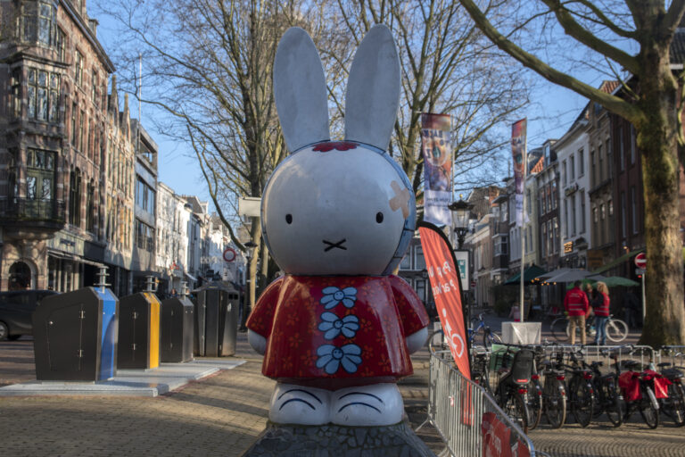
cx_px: 342
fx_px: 913
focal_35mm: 48
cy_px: 228
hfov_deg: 41.1
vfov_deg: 28.1
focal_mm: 32
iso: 125
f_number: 8
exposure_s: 1/80
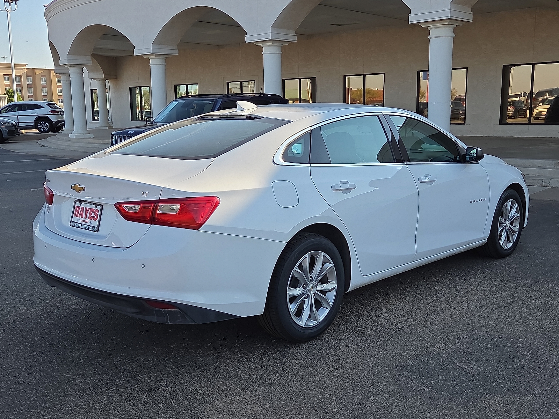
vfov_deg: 38.7
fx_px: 597
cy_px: 210
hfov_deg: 50.1
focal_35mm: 37
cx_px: 280
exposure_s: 1/714
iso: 25
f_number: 1.8
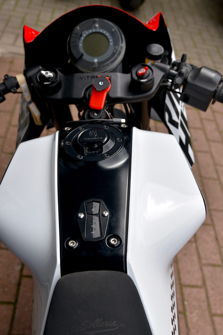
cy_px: 168
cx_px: 112
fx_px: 371
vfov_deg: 48.4
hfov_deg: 33.4
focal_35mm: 40
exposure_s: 1/125
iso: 100
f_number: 6.3
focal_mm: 40
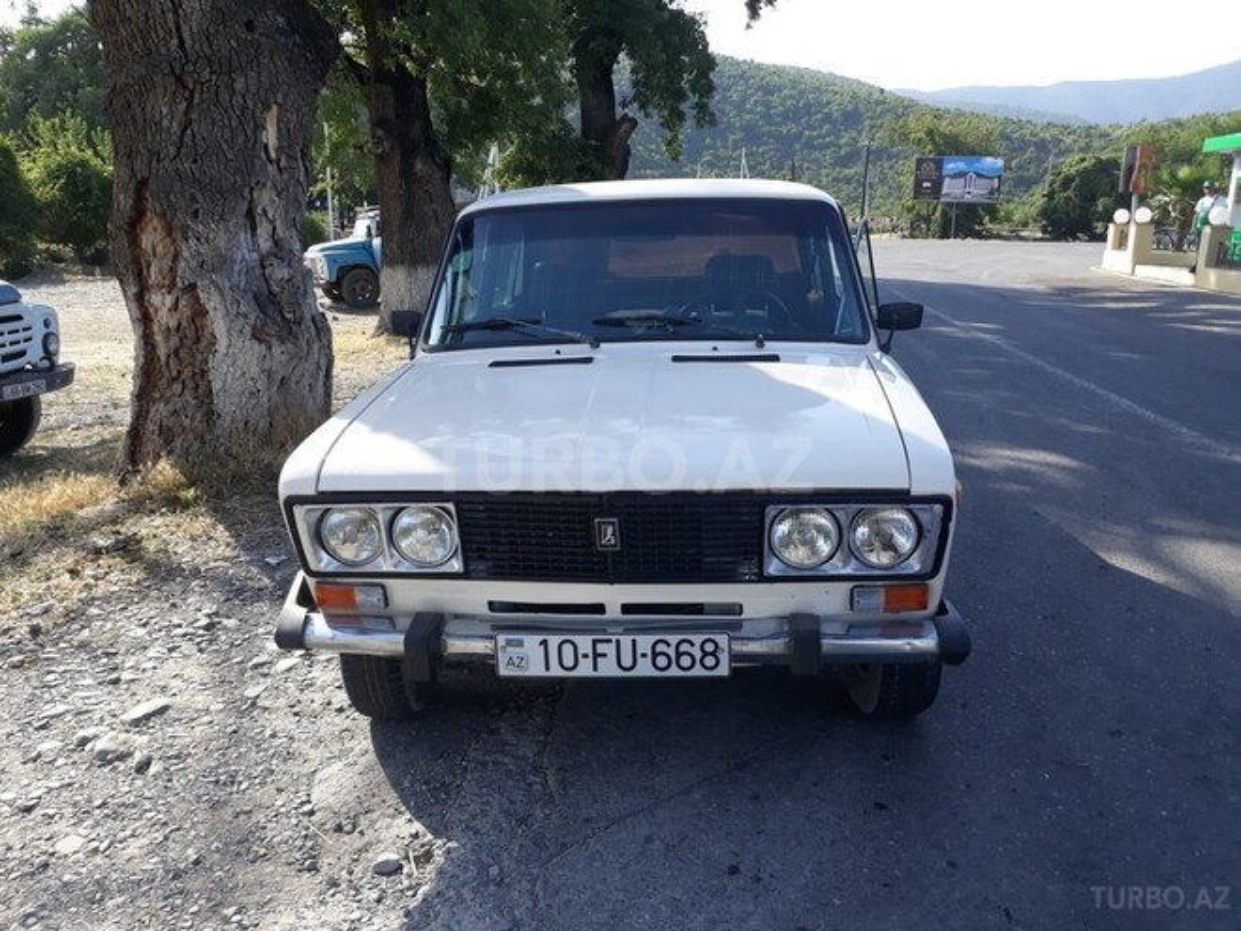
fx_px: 968
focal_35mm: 27
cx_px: 620
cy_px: 466
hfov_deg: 65.3
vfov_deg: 51.4
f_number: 1.7
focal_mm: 3.71
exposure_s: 1/567
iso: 40
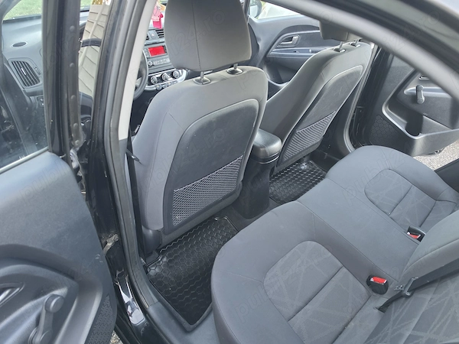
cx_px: 230
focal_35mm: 23
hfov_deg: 73.9
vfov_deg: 58.9
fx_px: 305
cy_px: 172
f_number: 1.4
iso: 320
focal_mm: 6.5
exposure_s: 1/100
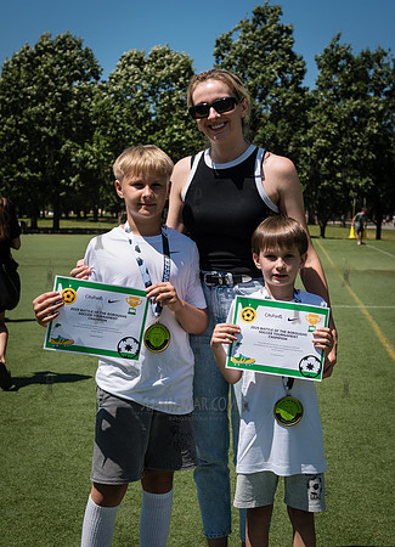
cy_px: 270
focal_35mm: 59
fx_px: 915
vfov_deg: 33.3
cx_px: 206
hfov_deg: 24.4
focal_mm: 38
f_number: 4
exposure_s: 1/2000
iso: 200
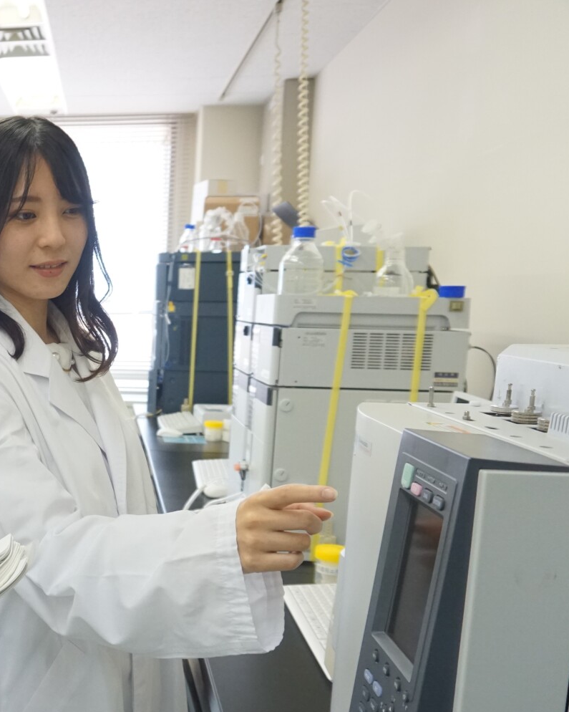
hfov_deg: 40.2
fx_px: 716
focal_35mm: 34
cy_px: 357
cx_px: 60
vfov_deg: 52.8
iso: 1250
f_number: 4
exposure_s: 1/160
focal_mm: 16
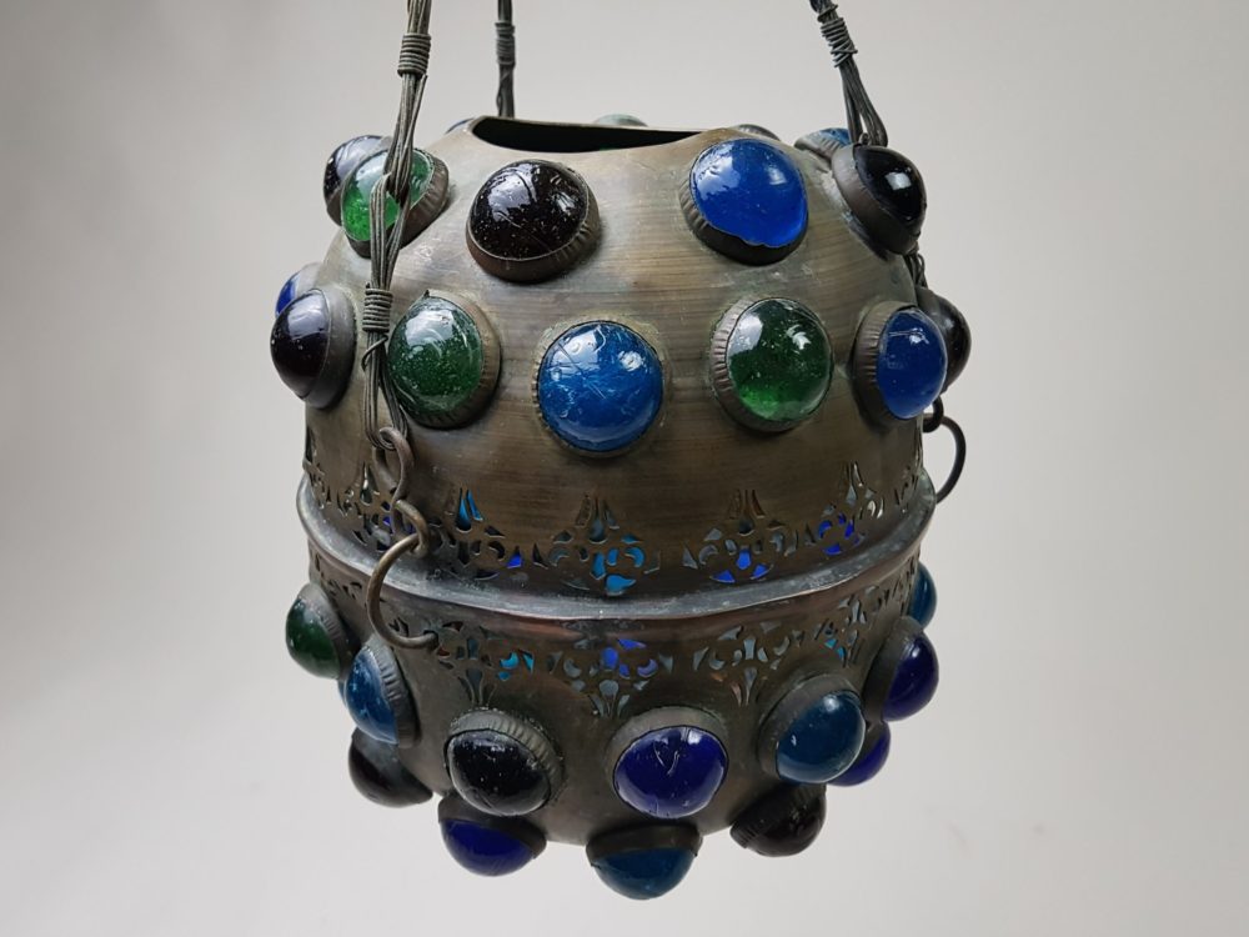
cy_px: 468
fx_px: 938
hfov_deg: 67.3
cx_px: 624
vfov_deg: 53.1
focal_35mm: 26
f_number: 1.7
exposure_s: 1/100
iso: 125
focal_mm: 4.2
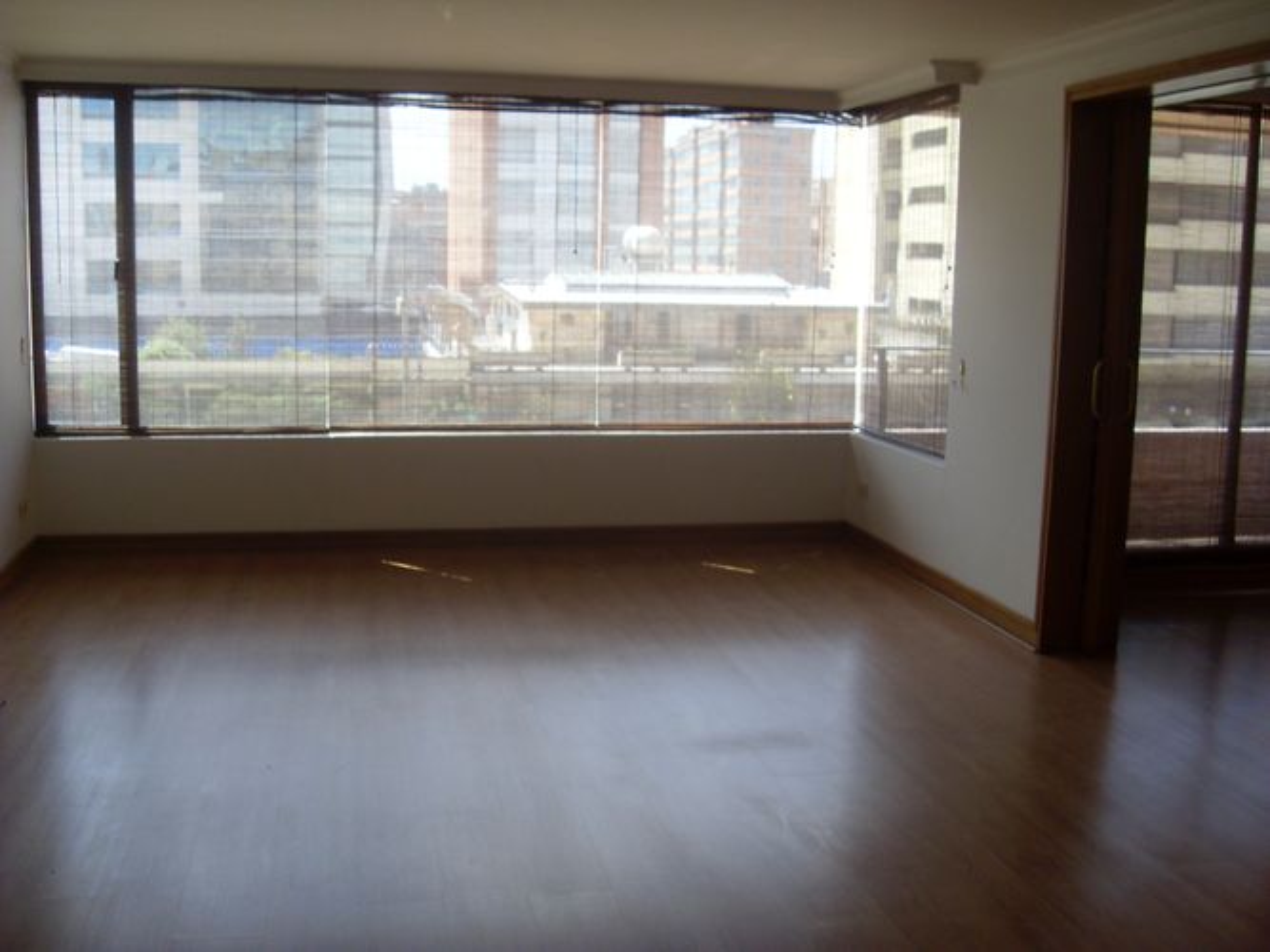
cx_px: 635
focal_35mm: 37
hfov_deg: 50.1
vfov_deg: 38.7
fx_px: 1357
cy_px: 476
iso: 100
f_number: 2.8
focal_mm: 6.3
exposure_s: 1/60
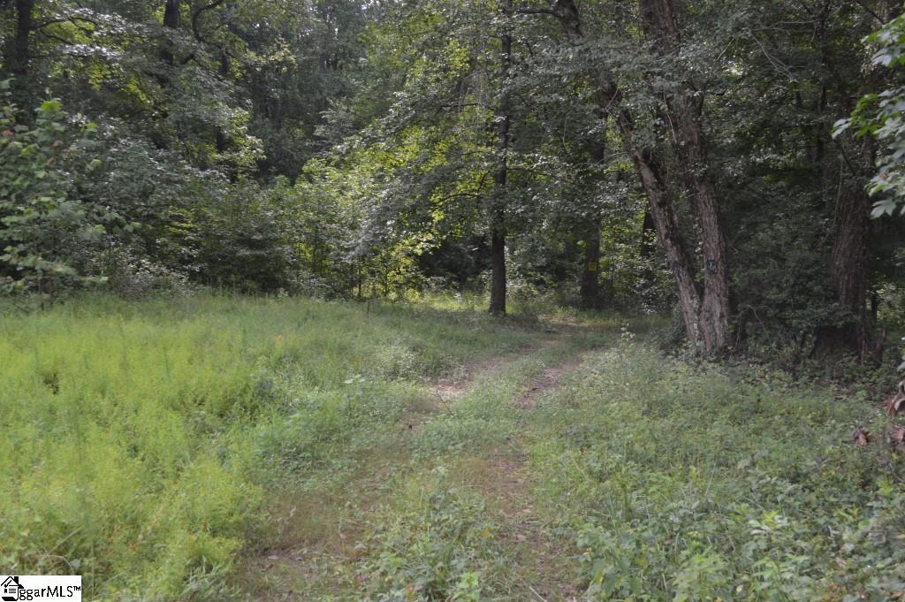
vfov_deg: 34.2
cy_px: 301
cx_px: 452
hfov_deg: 49.6
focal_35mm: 39
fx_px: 980
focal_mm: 26
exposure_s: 1/125
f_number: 5.6
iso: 220
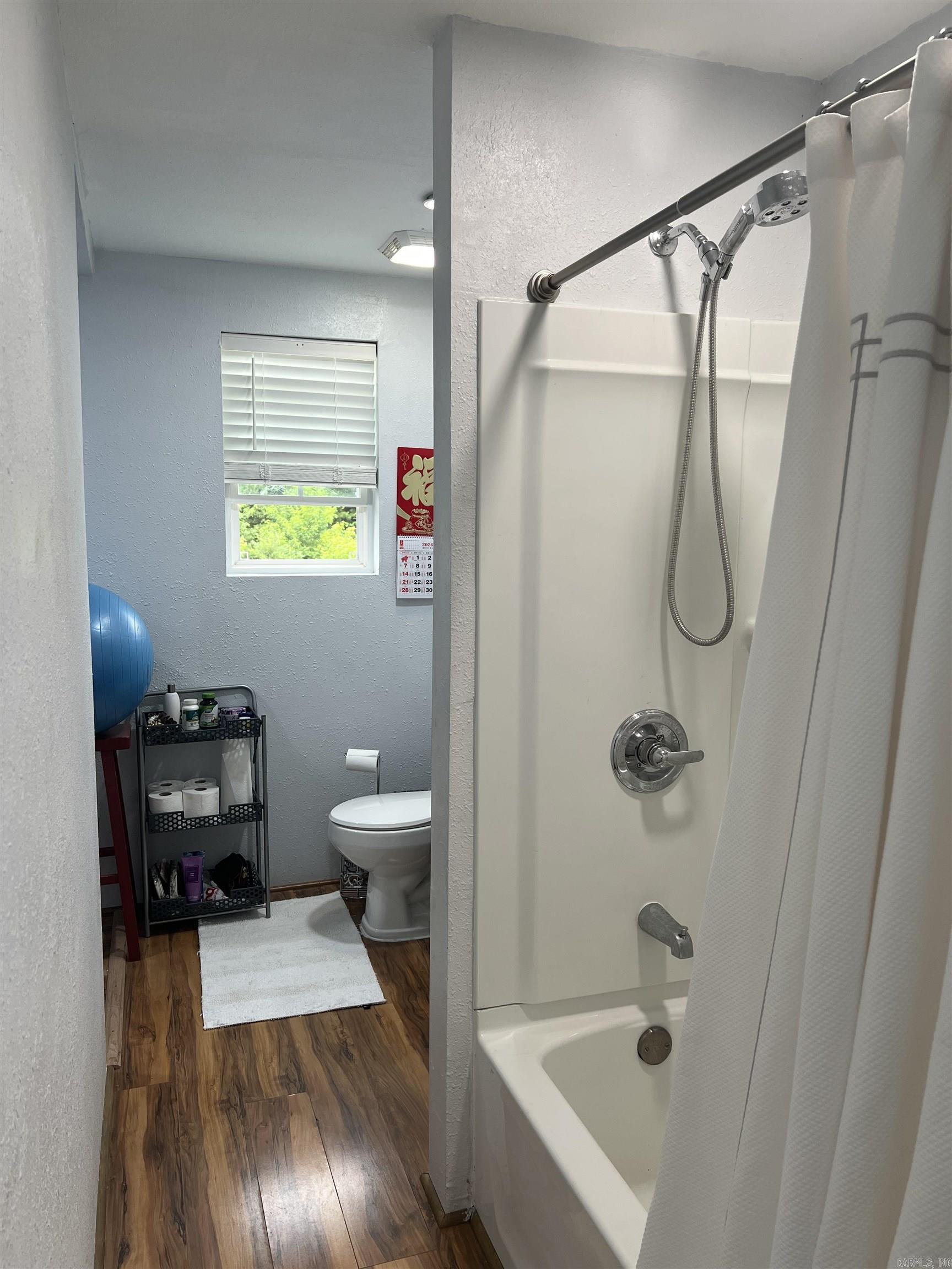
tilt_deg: -5.7
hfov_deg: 53.1
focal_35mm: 26
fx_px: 953
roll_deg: -1.5
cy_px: 634
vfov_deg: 67.3
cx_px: 476
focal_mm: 5.7
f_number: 1.5
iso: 64
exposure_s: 1/120
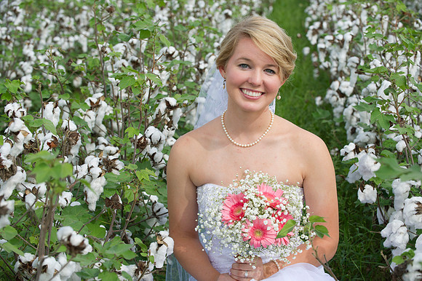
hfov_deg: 21.5
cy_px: 140
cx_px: 211
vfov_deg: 14.4
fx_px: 1113
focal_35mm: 95
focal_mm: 95
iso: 160
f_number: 6.3
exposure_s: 1/200
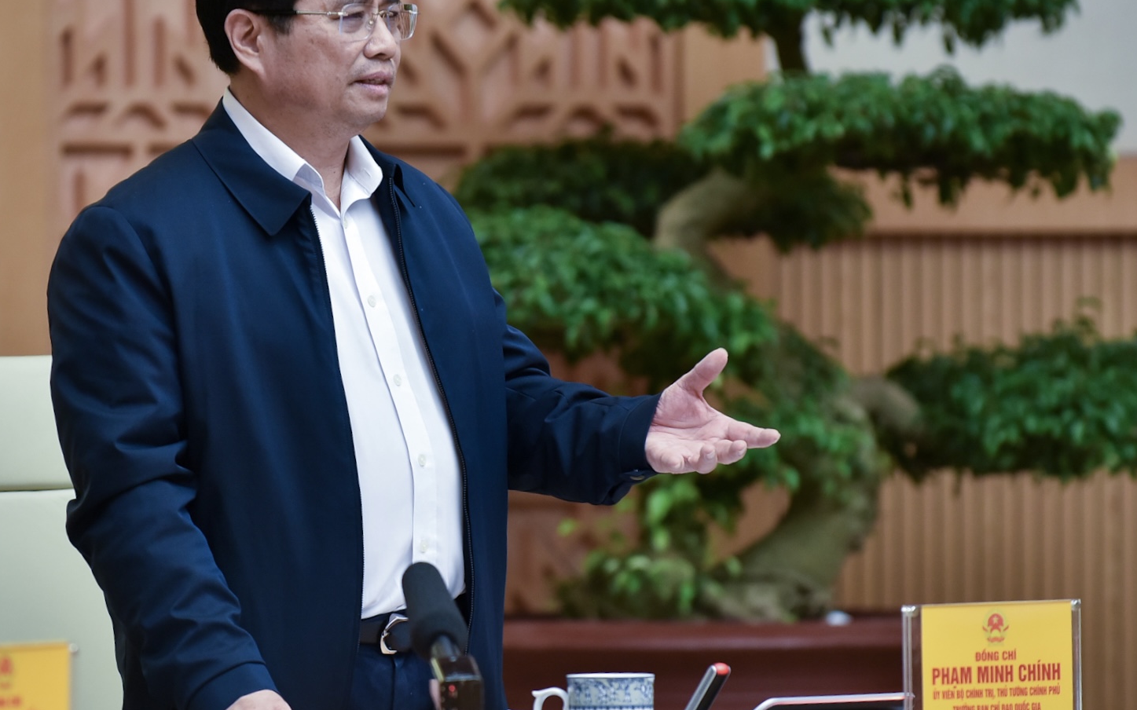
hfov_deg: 8.4
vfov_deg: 5.3
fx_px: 7746
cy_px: 323
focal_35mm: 250
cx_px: 497
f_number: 3.2
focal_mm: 200
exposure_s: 1/250
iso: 800
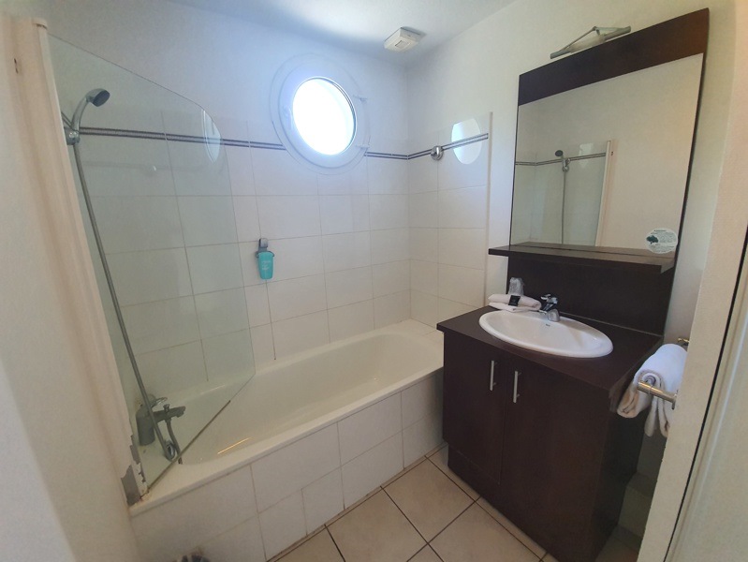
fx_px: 281
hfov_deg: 106.2
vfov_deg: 90.0
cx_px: 374
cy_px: 281
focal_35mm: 13
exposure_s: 1/50
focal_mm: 1.8
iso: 250
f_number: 2.2
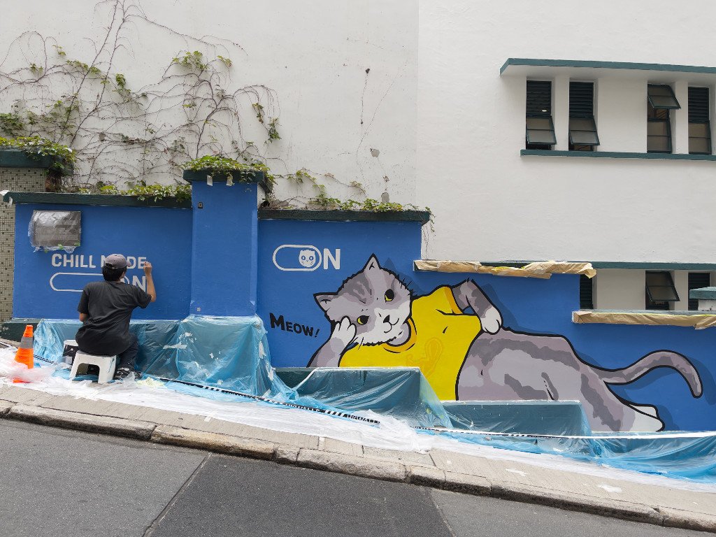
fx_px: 517
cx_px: 358
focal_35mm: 25
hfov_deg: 69.4
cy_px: 268
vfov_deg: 54.9
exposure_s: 1/131
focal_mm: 5.1
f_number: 1.6
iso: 32
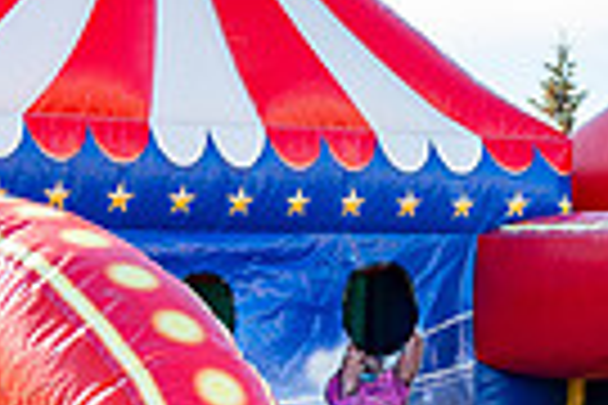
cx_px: 619
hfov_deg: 11.7
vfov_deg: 7.8
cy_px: 504
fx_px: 2938
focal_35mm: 174
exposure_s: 1/800
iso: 200
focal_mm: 39
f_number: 4
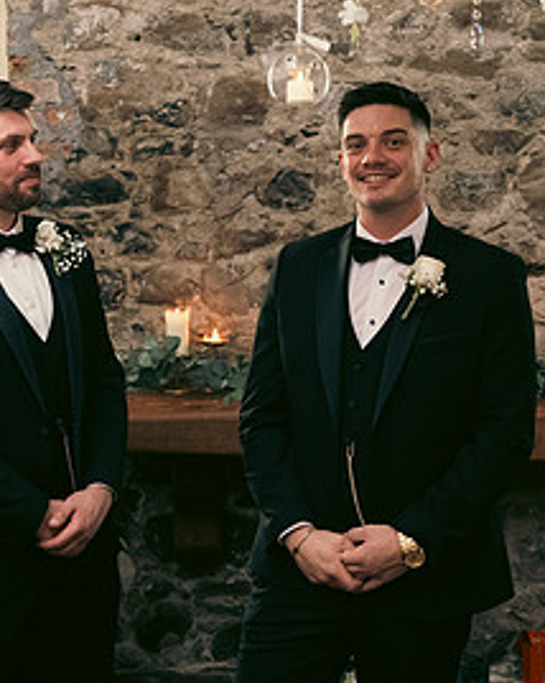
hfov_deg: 23.5
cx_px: 288
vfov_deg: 29.2
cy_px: 330
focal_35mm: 65
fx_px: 1312
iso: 1250
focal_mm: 32
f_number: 3.5
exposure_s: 1/160
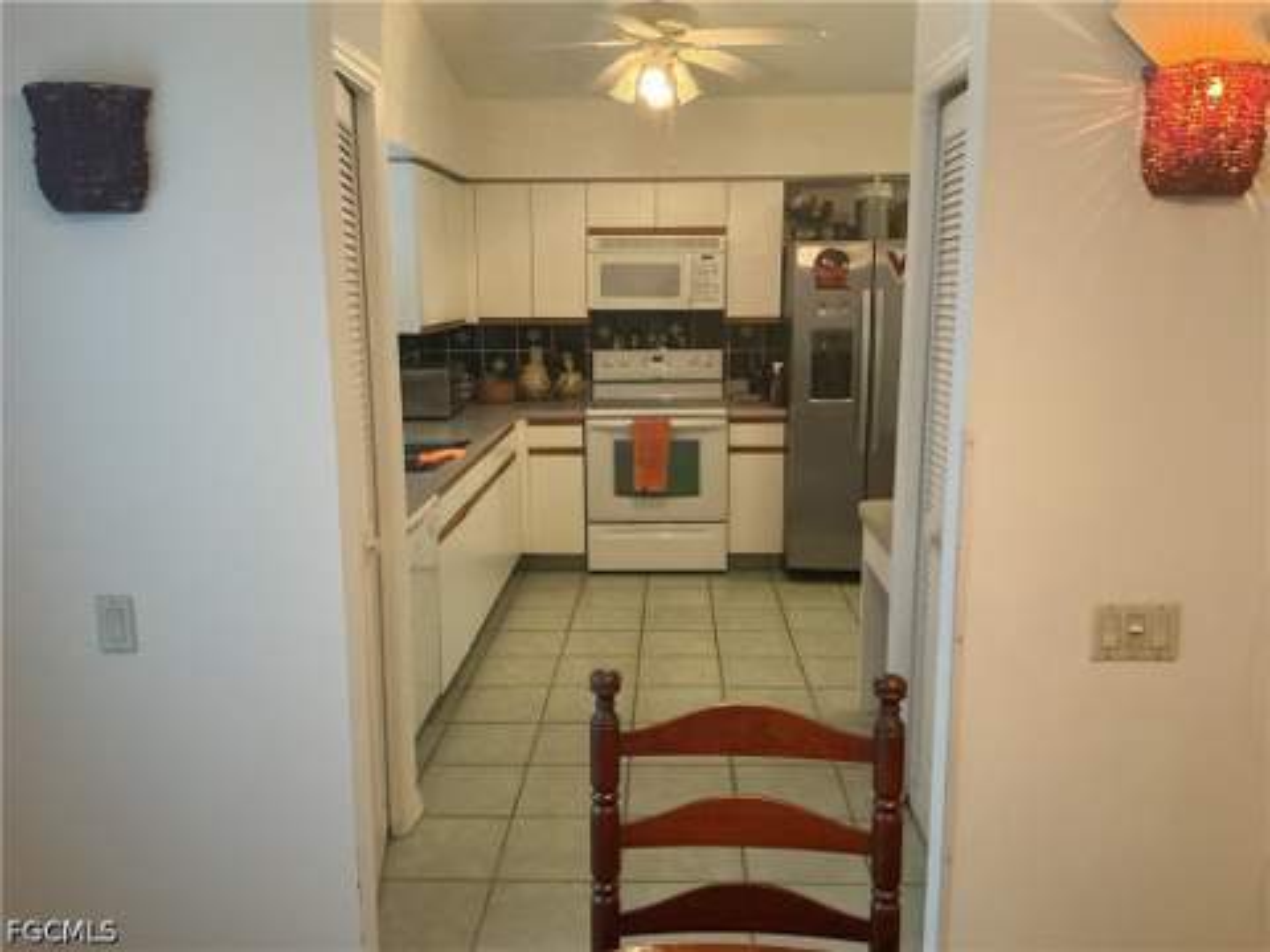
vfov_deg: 48.2
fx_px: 1064
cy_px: 476
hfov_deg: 61.7
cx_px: 635
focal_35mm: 29
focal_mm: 3
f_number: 1.8
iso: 250
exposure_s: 1/60
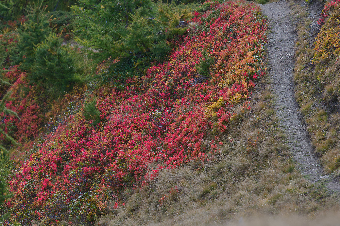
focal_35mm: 450
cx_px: 170
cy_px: 113
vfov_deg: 3.1
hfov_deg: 4.6
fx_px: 4248
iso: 400
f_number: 5.6
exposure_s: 1/500
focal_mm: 300
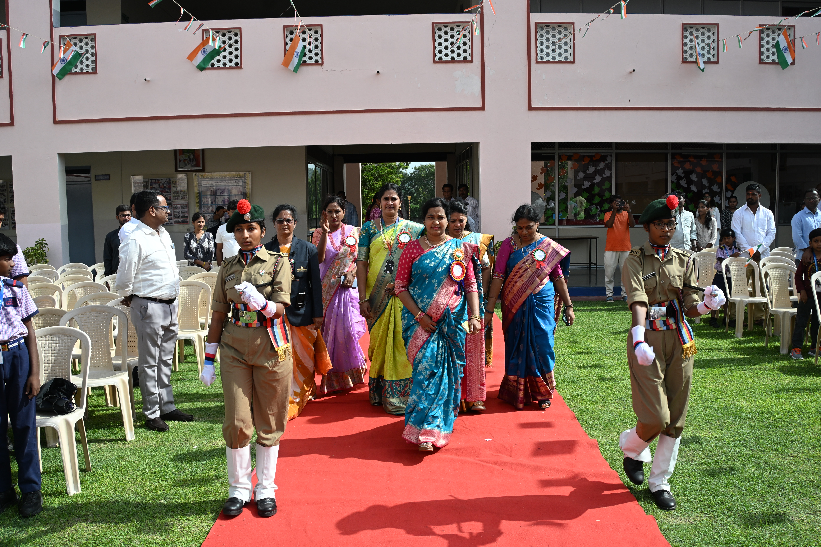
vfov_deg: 29.4
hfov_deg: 43.0
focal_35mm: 46
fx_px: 1043
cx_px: 410
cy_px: 274
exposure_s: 1/320
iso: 100
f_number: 9
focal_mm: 30.5
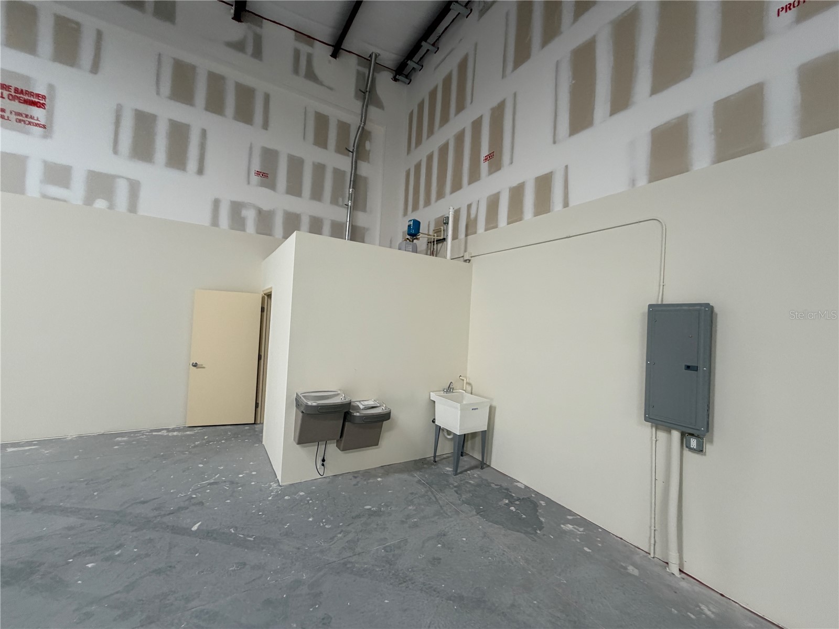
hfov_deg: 102.1
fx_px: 339
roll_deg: -5.2
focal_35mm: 14
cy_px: 314
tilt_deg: +3.6
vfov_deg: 85.7
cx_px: 420
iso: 125
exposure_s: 1/121
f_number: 2.2
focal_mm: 2.22
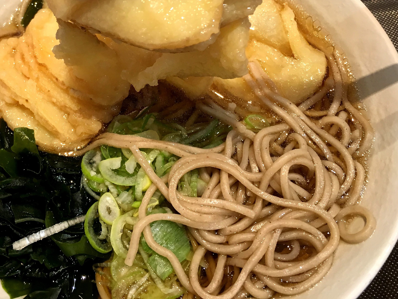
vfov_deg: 28.8
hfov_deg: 38.2
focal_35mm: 49
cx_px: 117
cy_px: 47
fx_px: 563
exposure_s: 1/30
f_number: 2.2
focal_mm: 4.15
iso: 32
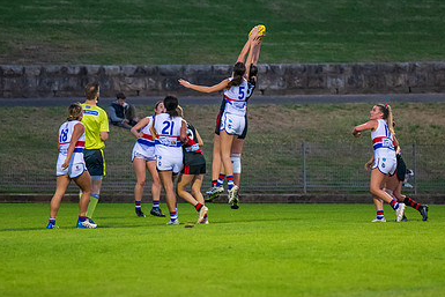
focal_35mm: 464
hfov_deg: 4.4
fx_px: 5737
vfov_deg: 3.0
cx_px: 244
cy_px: 145
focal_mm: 200
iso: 1600
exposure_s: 1/640
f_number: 2.8
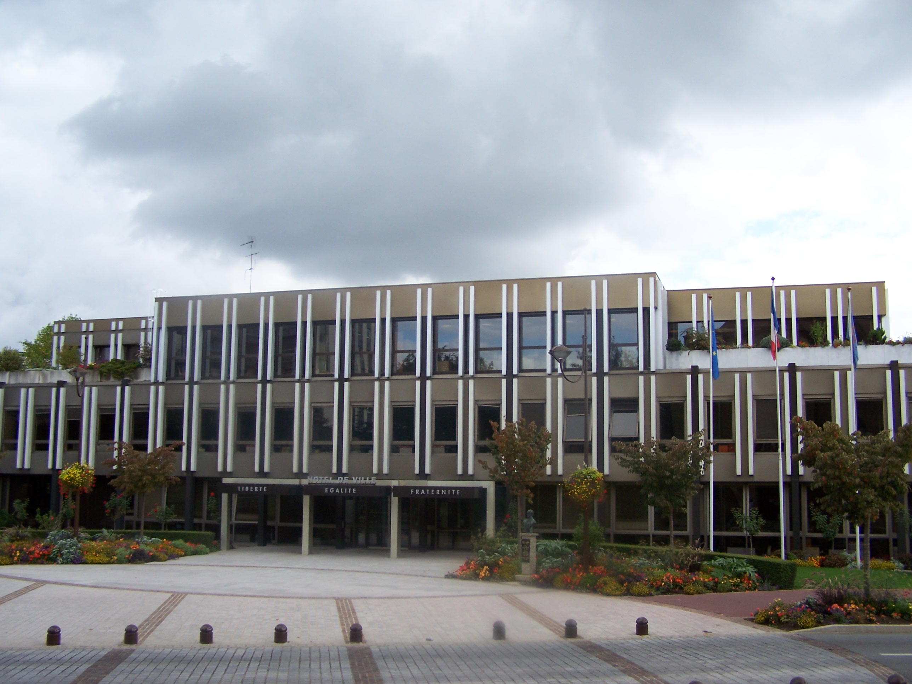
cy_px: 342
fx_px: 1001
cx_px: 456
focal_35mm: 38
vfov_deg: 37.7
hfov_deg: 49.0
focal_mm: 6.3
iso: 80
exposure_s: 1/750
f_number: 2.8
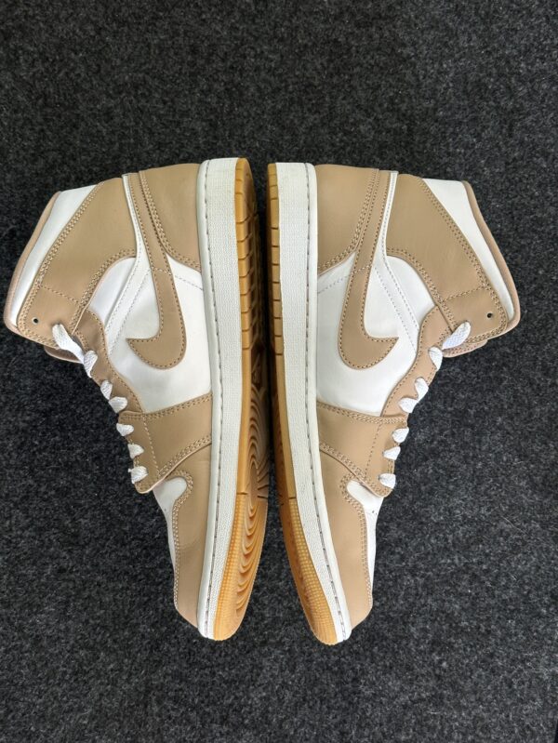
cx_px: 279
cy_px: 372
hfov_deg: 30.3
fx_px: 1031
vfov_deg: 39.6
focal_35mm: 48
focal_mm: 6.86
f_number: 1.78
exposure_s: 1/50
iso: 80
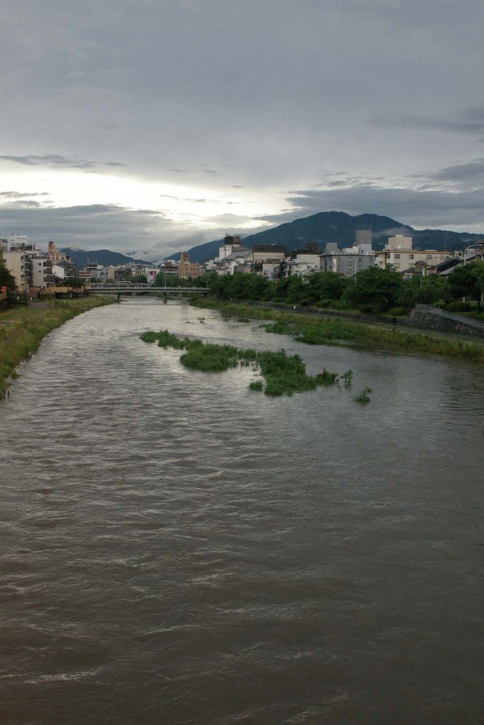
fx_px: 847
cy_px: 362
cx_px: 242
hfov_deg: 31.9
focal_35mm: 42
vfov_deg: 46.4
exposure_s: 1/500
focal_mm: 28
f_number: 8
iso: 800
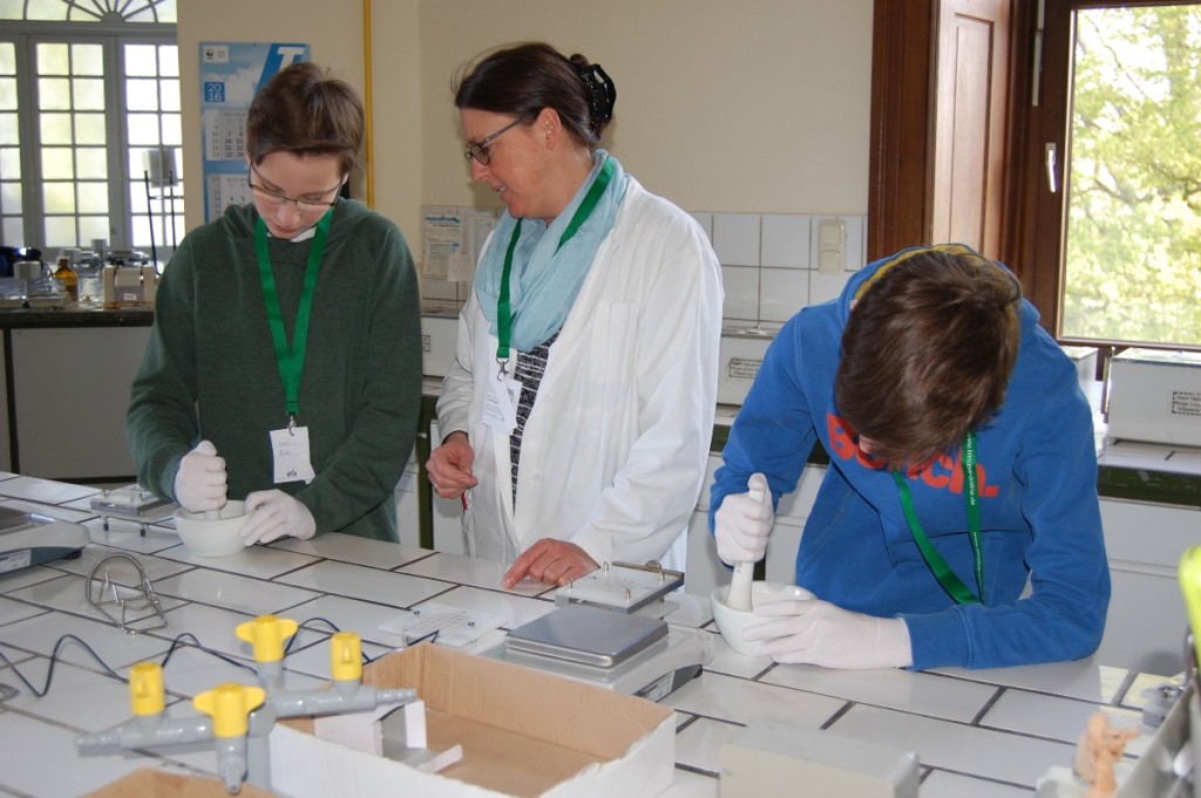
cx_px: 600
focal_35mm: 39
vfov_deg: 34.2
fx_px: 1300
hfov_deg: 49.6
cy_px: 399
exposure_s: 1/60
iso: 400
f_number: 4.2
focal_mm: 26
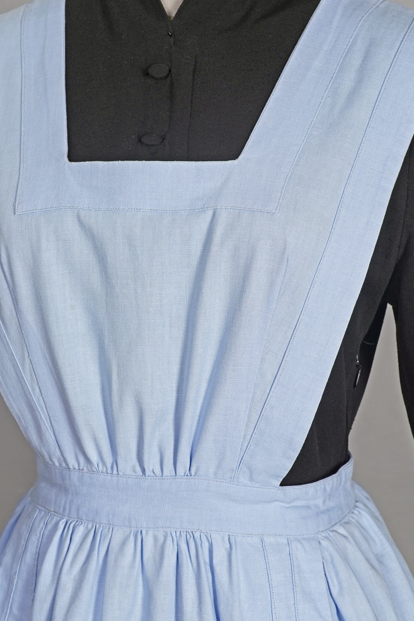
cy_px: 349
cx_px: 189
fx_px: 1260
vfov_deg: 27.7
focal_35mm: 73
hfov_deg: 18.7
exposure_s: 1/25
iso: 320
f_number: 7.1
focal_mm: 32
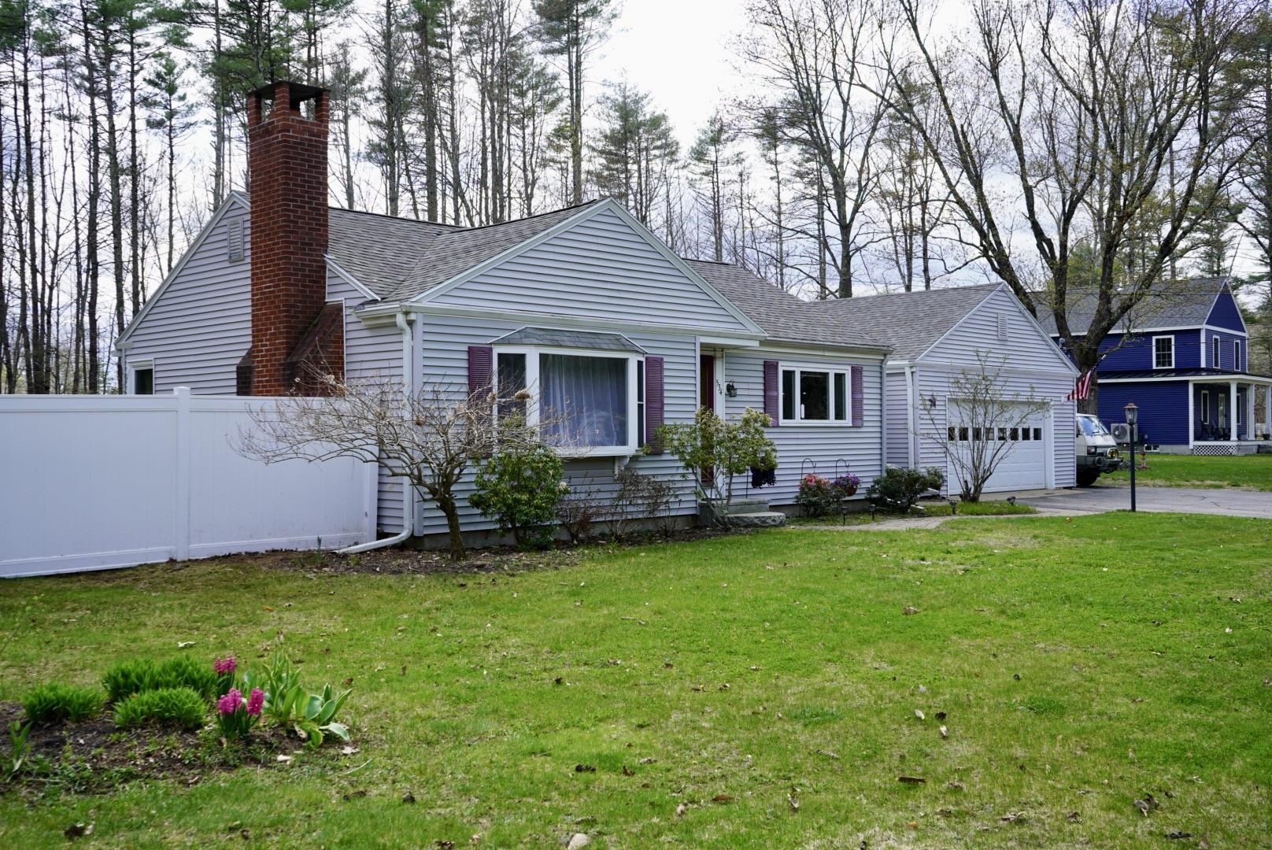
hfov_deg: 55.8
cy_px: 425
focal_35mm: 34
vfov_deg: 38.9
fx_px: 1202
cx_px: 636
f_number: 7.1
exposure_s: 1/100
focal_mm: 34
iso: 100
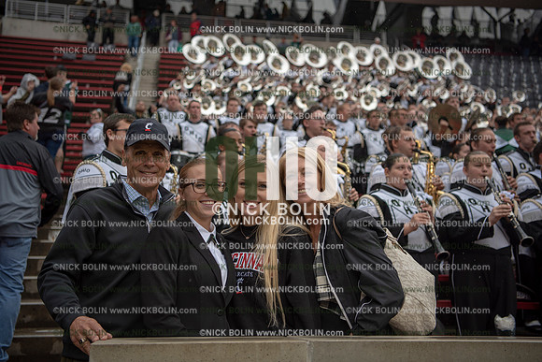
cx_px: 271
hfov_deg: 43.6
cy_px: 181
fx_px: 678
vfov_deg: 29.9
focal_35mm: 45
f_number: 2.8
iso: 250
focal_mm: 45
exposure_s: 1/1000
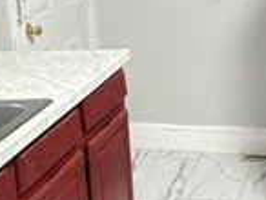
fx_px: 754
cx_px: 352
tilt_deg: -9.5
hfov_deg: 18.5
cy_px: -7
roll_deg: -0.4
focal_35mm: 98
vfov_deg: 14.8
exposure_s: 1/24
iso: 250
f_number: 2.2
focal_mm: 2.22
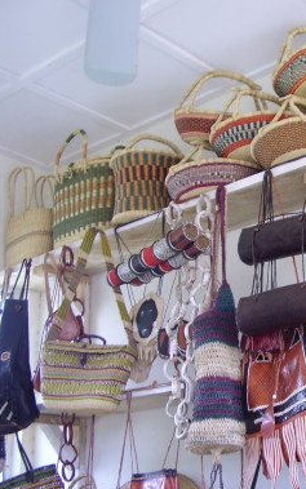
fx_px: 574
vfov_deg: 46.2
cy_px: 243
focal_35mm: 43
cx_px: 315
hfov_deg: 27.9
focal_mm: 5.8
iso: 100
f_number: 2.9
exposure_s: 1/32
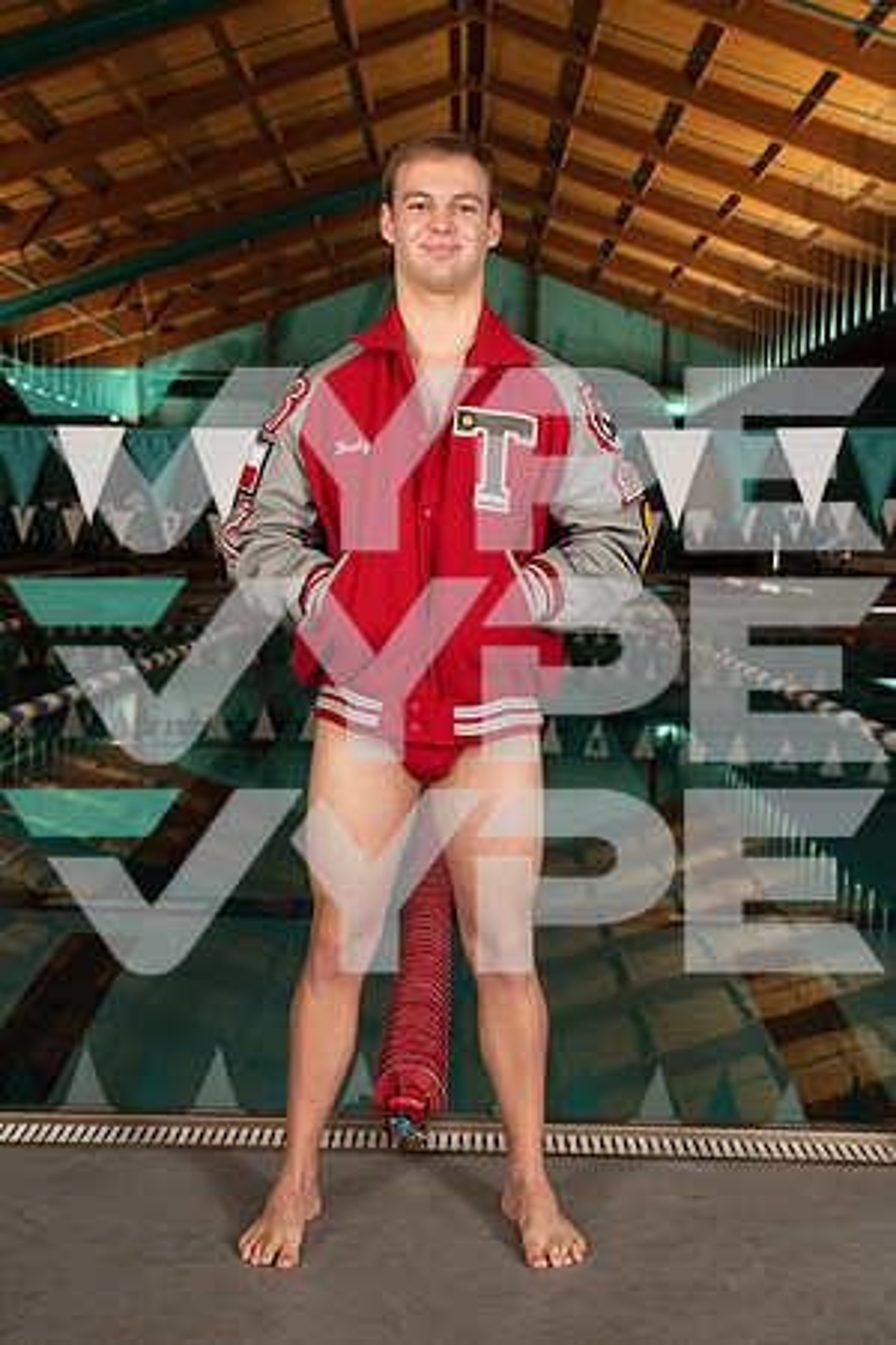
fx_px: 1717
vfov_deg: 42.7
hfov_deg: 29.2
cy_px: 672
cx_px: 448
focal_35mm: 46
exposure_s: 1/250
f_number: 7.1
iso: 800
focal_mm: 46
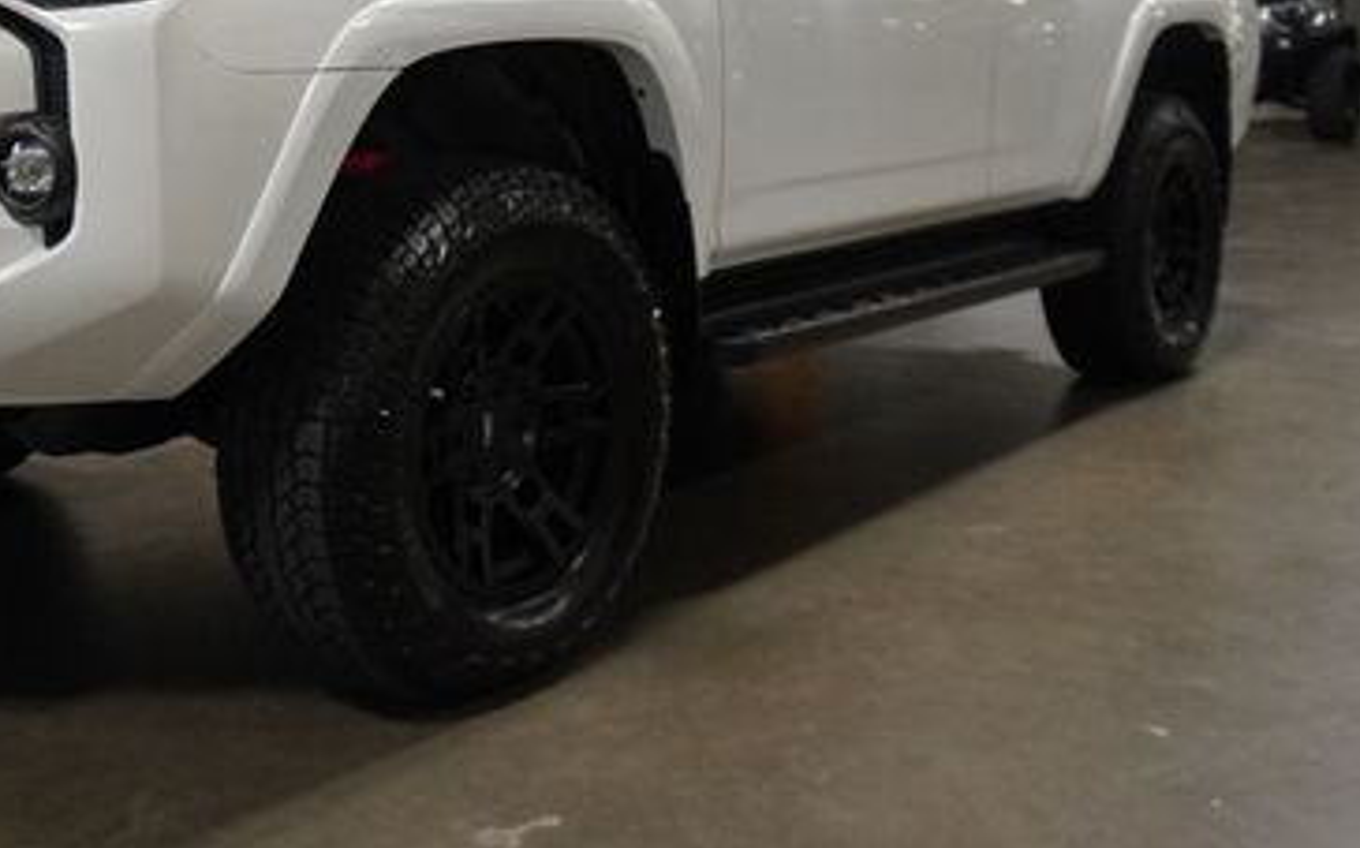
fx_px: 1593
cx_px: 374
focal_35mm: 43
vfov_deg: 29.1
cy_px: 157
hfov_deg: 45.0
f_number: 3.5
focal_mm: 16
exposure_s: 1/160
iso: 1600
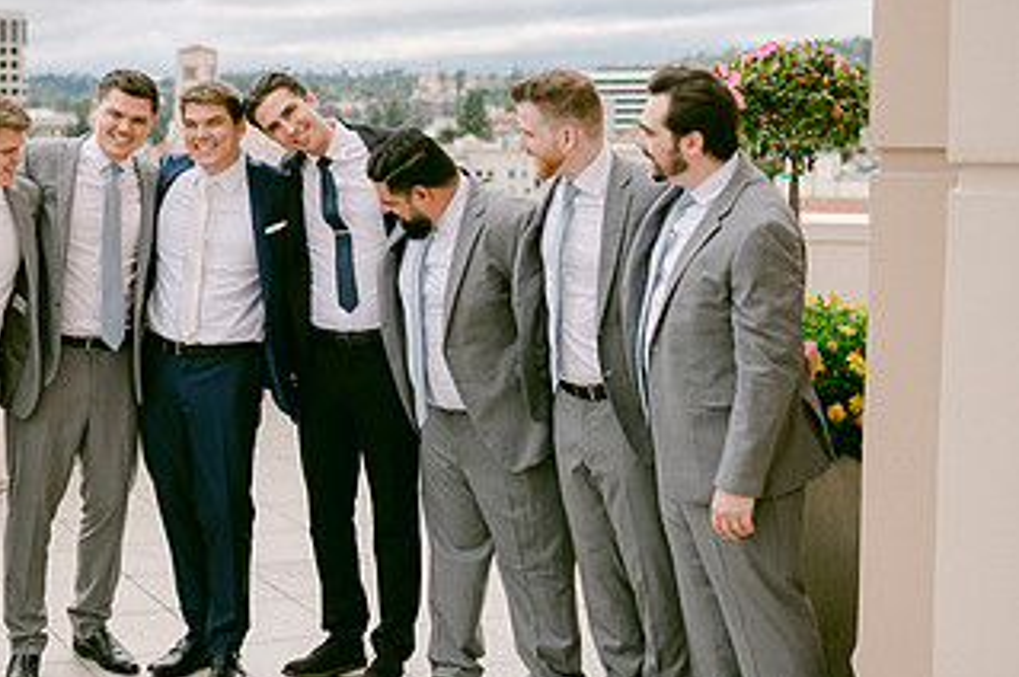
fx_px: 1923
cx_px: 53
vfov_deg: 19.9
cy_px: 223
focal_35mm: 68
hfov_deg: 28.3
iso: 100
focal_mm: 35
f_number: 2.2
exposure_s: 1/5000
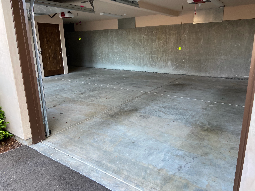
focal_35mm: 26
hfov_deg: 67.3
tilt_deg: -15.1
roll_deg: +0.9
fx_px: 191
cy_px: 96
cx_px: 128
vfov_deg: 53.0
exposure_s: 1/121
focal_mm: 4.25
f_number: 1.8
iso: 125
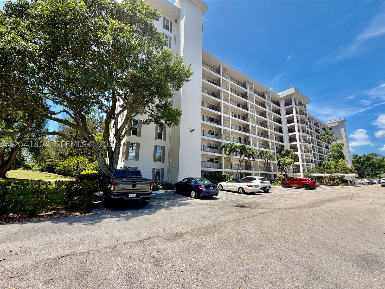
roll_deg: -1.2
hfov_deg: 102.1
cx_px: 192
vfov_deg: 85.7
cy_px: 144
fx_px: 156
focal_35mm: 14
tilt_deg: +11.4
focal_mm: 2.22
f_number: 2.2
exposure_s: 1/770
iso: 25
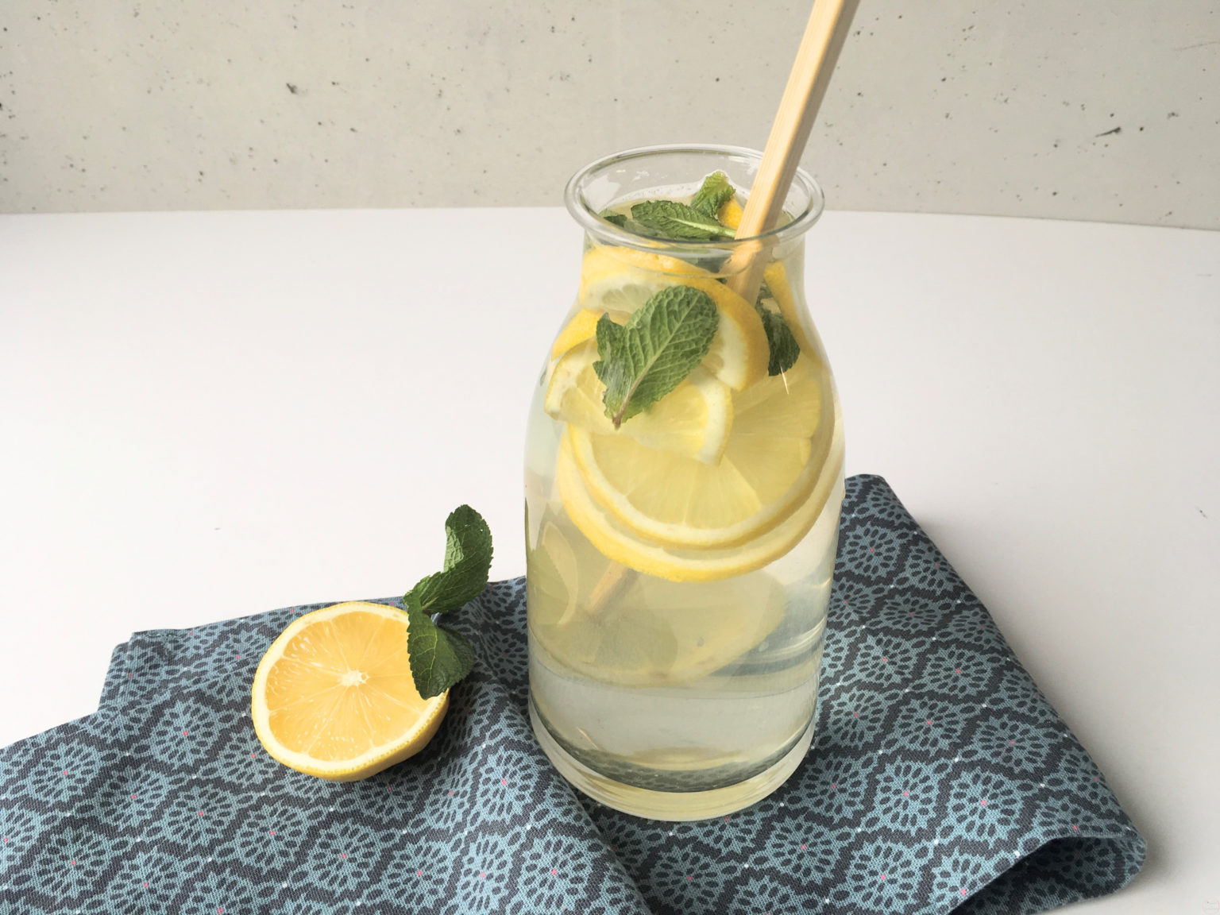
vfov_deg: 48.2
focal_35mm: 29
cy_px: 458
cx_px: 610
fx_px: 1022
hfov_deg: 61.7
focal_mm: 4.15
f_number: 2.2
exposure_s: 1/100
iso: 25
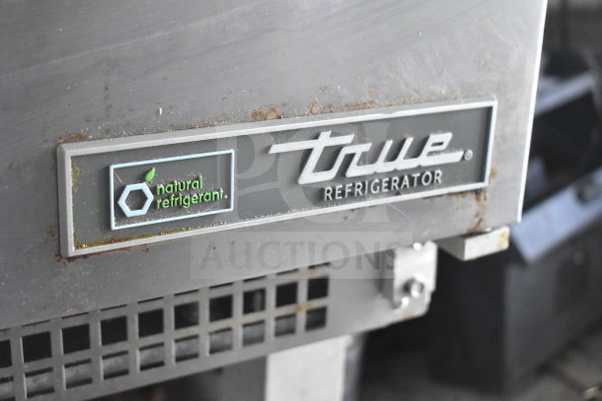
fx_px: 1054
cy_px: 200
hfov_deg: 31.9
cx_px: 301
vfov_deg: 21.6
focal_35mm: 63
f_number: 5
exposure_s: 1/100
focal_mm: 42
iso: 6400
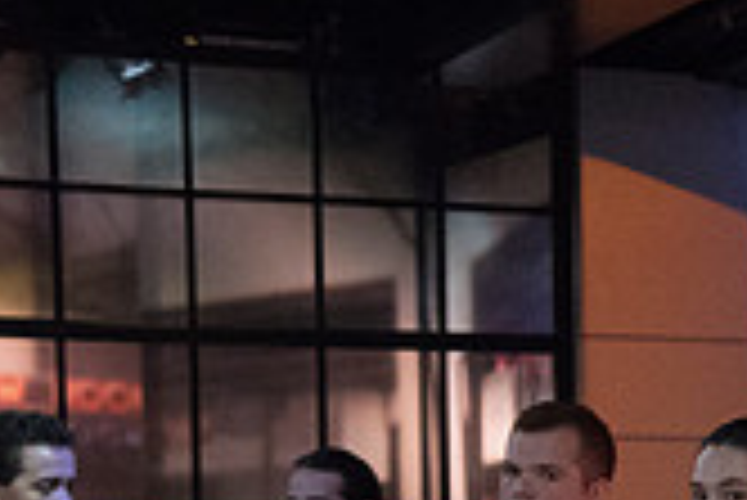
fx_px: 3261
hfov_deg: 12.4
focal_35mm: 157
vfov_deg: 8.6
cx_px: 1143
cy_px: 714
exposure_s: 1/1250
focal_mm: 45
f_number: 5.6
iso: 12800
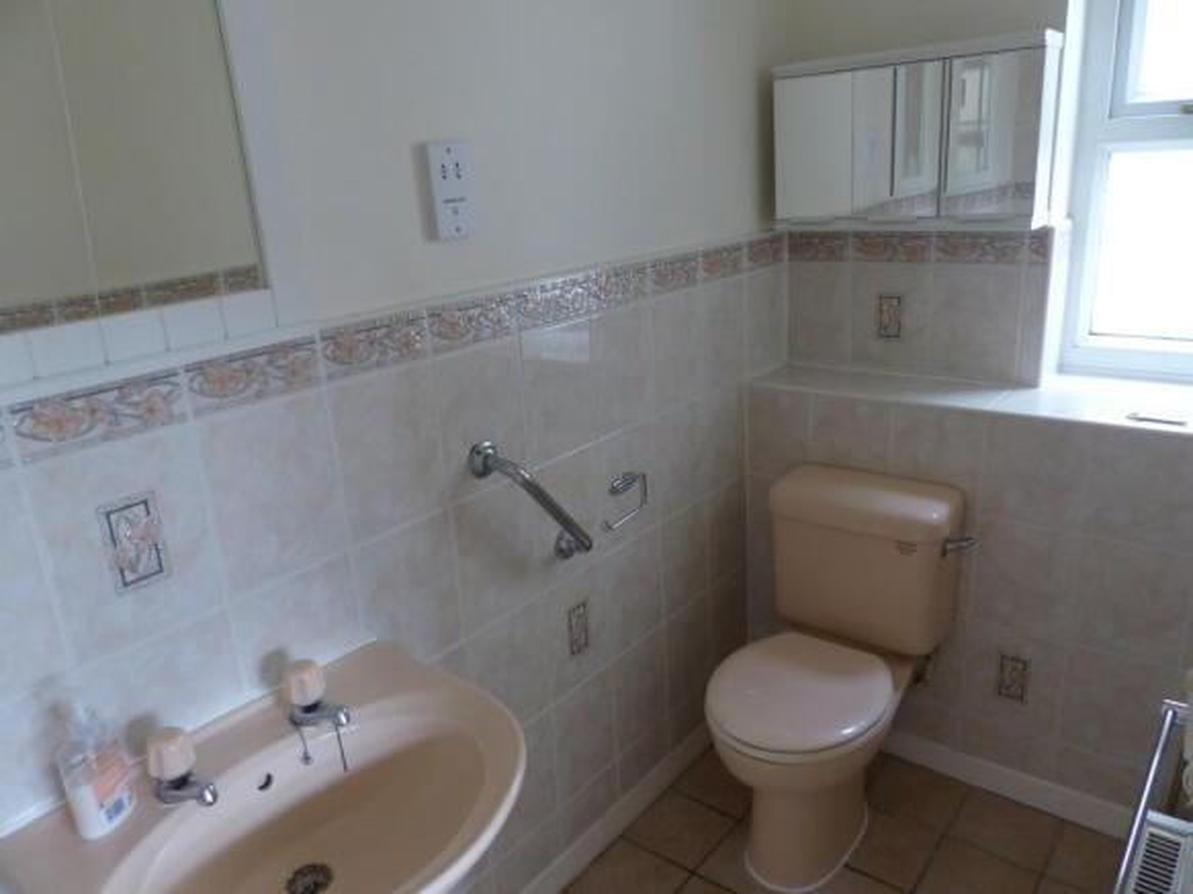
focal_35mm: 25
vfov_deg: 54.9
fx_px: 861
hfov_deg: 69.4
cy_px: 447
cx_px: 596
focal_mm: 4.5
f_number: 2.8
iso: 250
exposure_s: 1/60
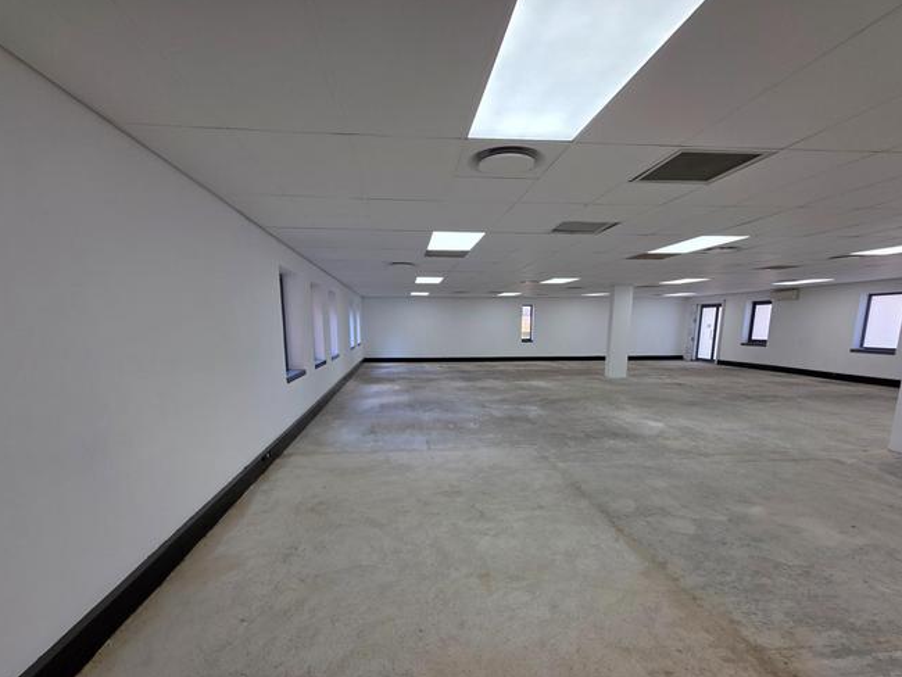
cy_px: 409
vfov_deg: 77.2
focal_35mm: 16
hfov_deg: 94.4
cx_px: 437
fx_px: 417
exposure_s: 1/100
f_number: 1.9
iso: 32
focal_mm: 2.2
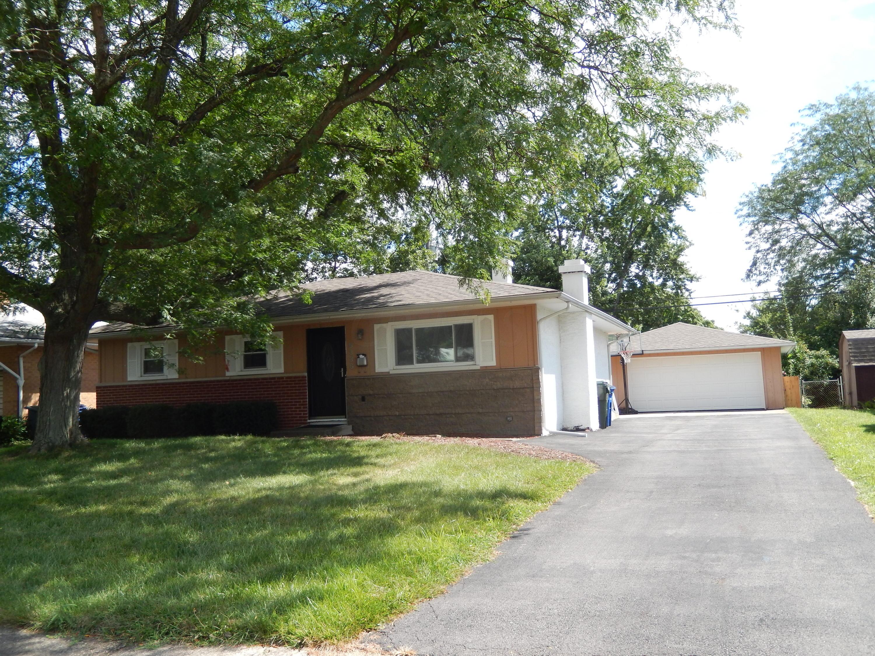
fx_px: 809
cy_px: 328
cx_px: 438
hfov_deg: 56.8
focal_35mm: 32
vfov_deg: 44.2
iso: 125
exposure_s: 1/400
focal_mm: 5.7
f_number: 3.8
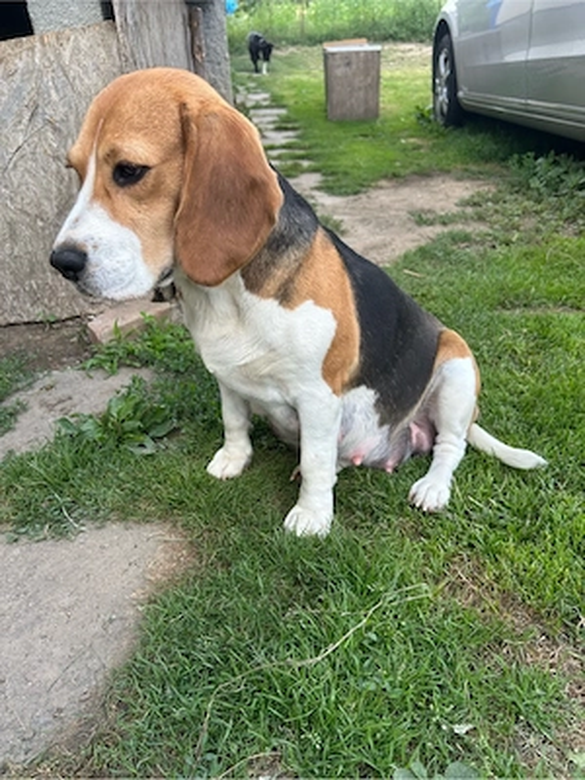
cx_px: 292
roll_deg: +5.7
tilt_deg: -26.9
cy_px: 390
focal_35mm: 26
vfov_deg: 67.3
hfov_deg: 53.1
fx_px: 586
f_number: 1.5
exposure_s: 1/466
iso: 50
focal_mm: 5.7
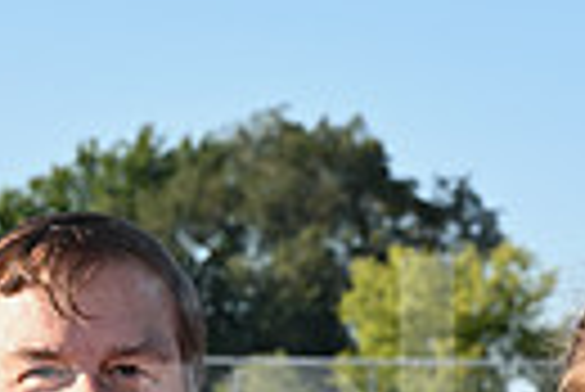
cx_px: 675
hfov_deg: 9.3
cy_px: 741
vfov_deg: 6.2
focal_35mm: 218
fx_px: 3546
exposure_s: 1/200
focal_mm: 49
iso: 64
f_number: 5.6
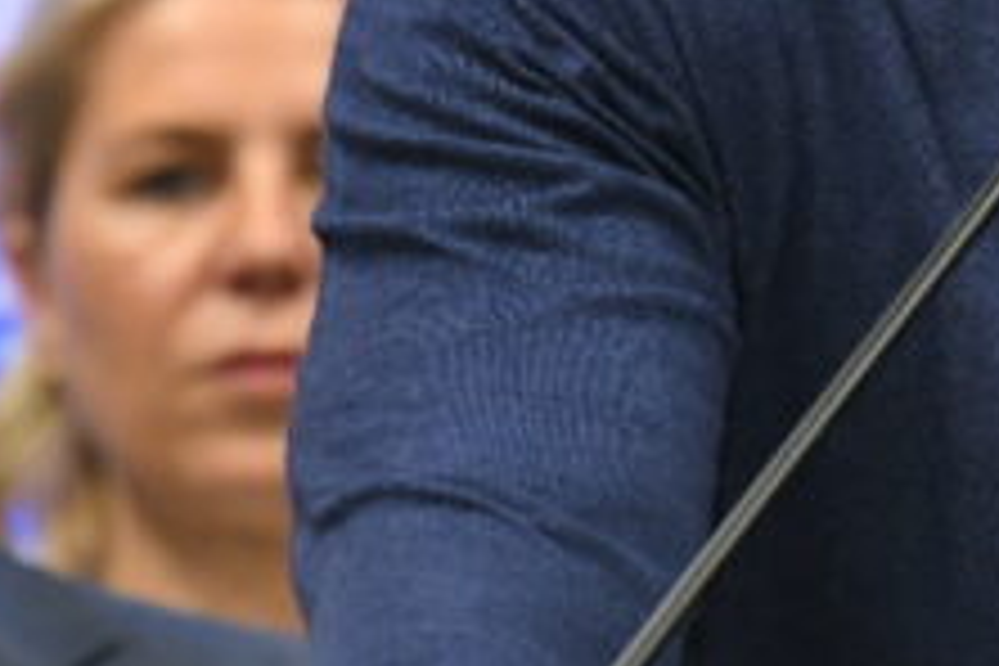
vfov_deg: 1.6
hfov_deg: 2.4
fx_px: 23669
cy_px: -88
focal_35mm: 853
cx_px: 1246
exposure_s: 1/400
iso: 3200
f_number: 4
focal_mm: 185
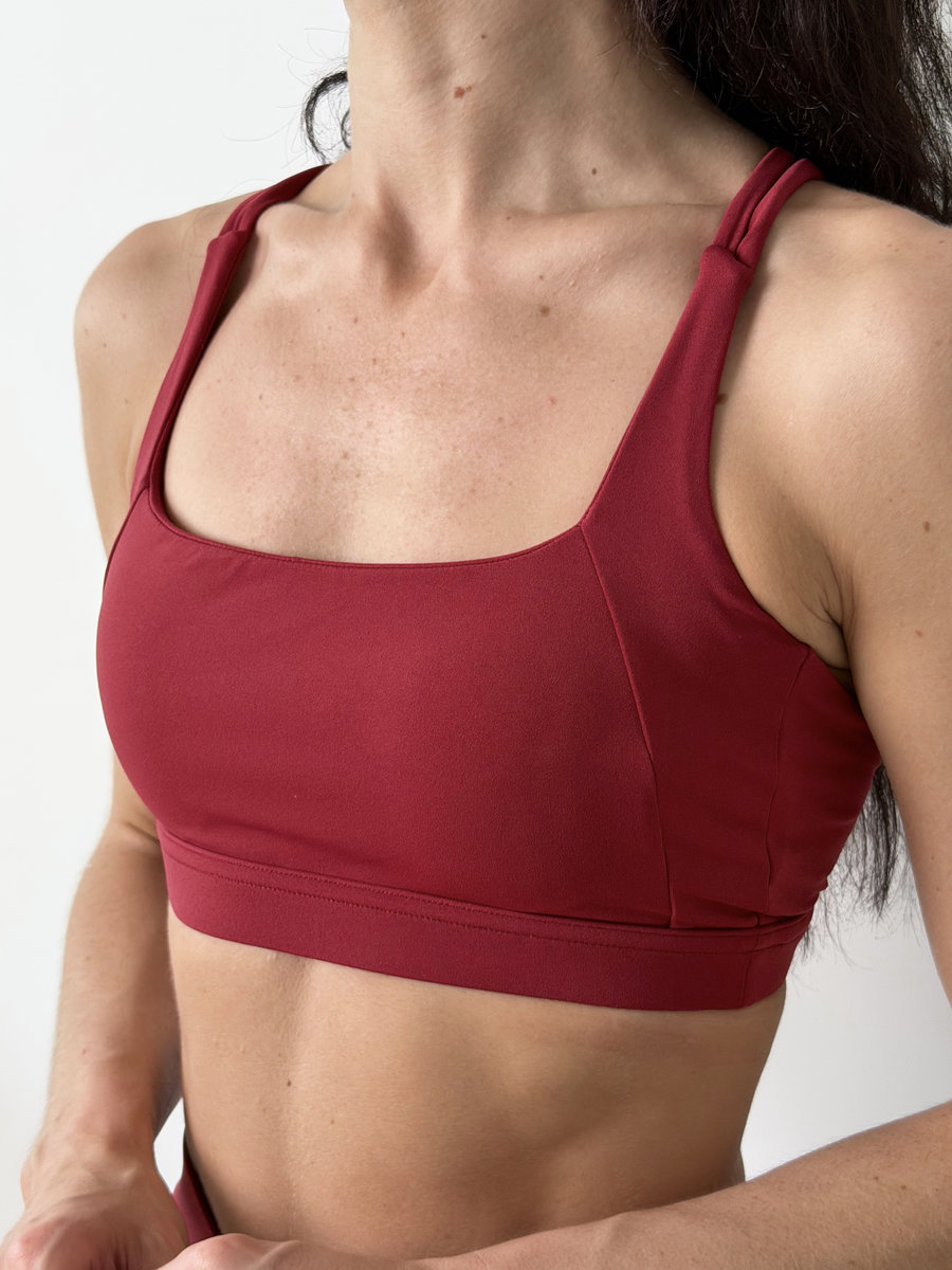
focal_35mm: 48
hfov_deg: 30.3
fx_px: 1760
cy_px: 635
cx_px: 476
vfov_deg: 39.7
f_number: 1.78
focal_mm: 6.76
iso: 100
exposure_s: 1/161
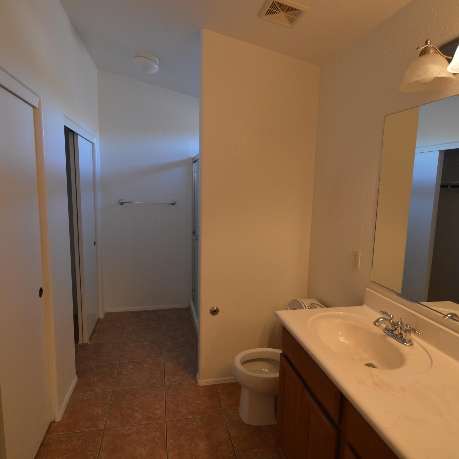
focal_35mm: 20
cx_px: 221
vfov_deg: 74.8
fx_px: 300
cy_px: 223
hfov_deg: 74.8
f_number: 4
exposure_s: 1/60
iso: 400
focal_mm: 10
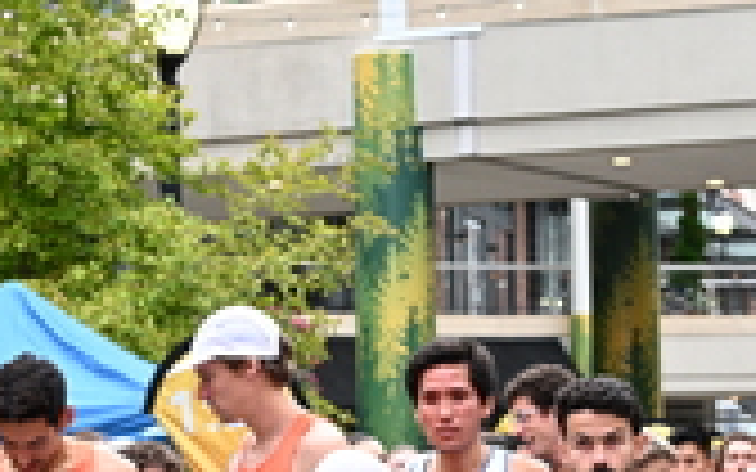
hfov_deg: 10.1
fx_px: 4265
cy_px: 573
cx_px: 261
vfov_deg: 6.3
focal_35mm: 207
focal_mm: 62
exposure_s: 1/640
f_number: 4
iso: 2000
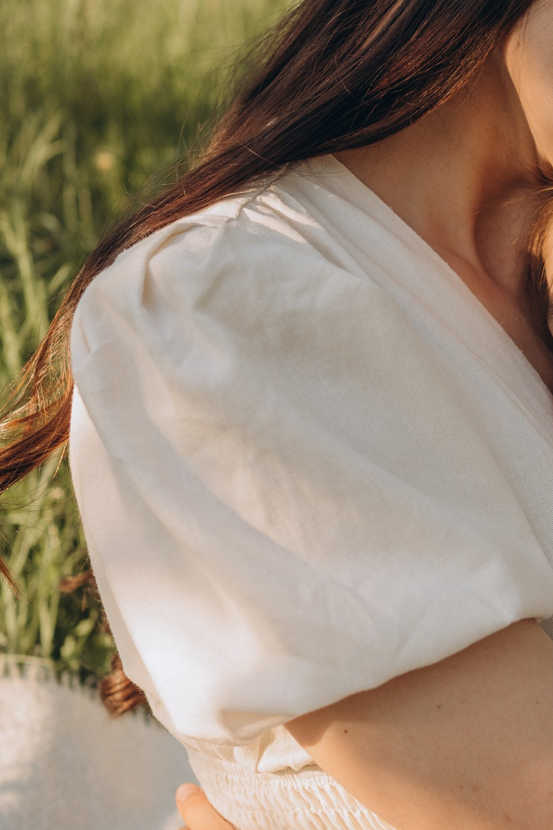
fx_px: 2212
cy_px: 451
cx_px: 584
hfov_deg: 14.0
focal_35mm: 96
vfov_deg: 21.2
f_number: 2.8
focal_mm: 35
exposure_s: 1/1250
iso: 500
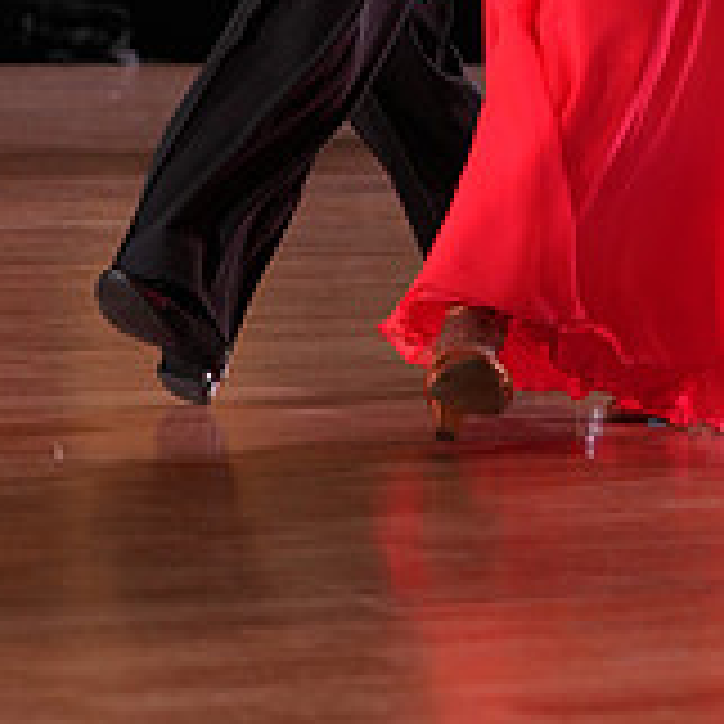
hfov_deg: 5.7
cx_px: 501
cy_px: -342
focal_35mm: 307
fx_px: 7264
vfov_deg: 5.7
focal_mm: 100
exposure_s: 1/500
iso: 1000
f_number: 4
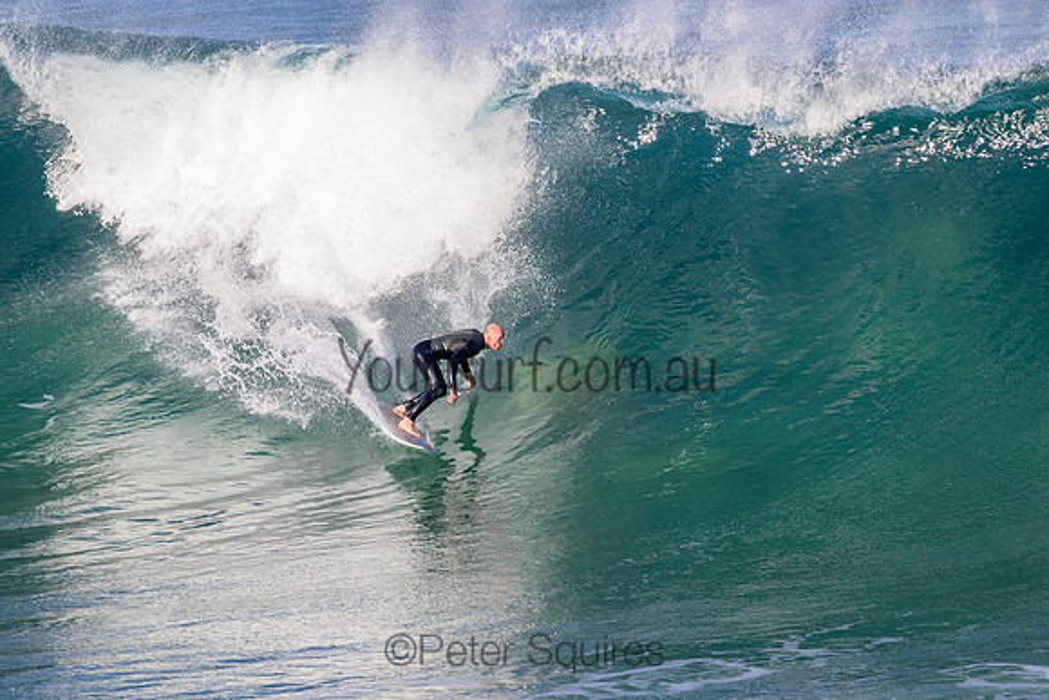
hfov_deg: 4.2
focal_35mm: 490
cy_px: 350
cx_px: 524
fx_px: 14281
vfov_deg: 2.8
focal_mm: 490
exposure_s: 1/2000
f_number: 11
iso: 2000
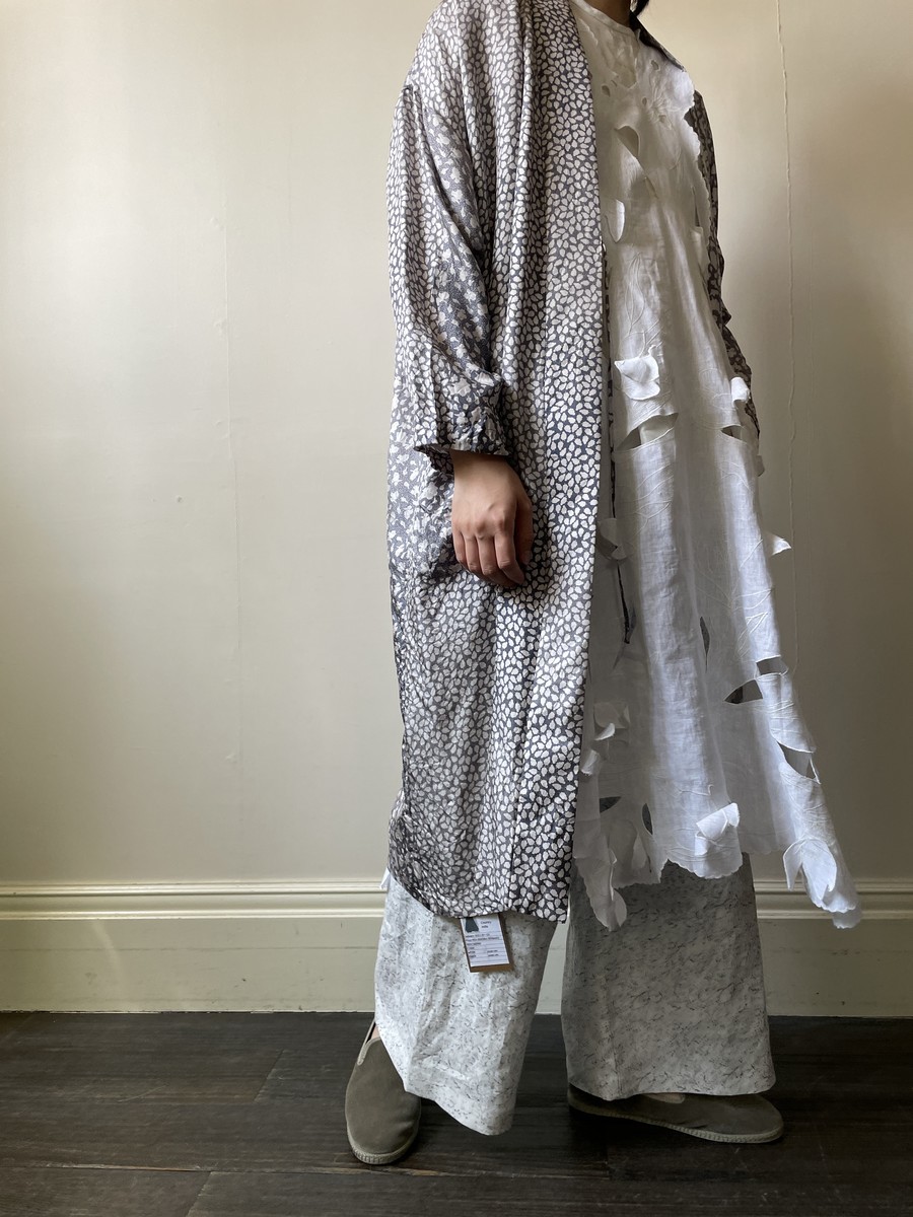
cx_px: 456
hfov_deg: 53.1
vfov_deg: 67.3
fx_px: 914
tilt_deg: +0.3
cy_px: 608
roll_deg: +1.2
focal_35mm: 26
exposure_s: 1/121
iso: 64
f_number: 1.6
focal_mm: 4.2
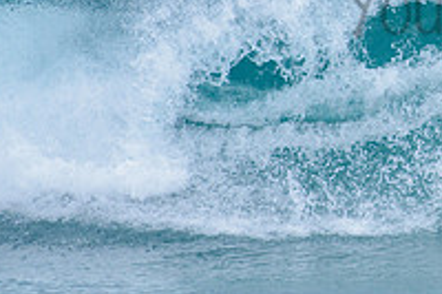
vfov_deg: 0.9
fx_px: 17788
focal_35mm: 1450
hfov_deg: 1.4
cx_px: 572
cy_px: -17
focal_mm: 500
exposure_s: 1/2000
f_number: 5.6
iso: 450
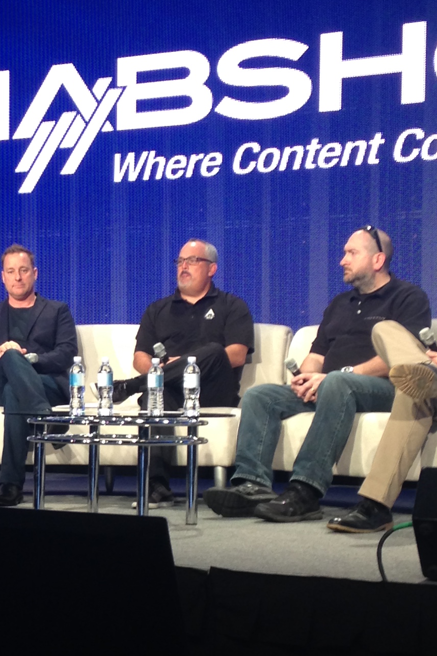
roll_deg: -0.2
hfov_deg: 15.4
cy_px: 374
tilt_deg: -1.0
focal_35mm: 87
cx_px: 13
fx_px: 1585
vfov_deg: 23.4
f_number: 2.4
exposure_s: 1/20
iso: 64
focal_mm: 4.12
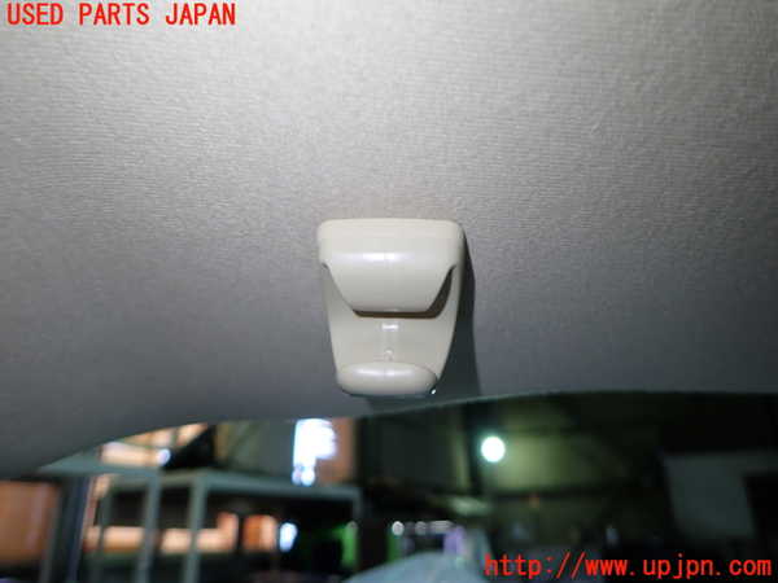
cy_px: 292
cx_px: 389
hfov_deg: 69.4
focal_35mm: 25
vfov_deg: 54.9
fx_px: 562
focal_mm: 4.5
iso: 125
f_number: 2
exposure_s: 1/60
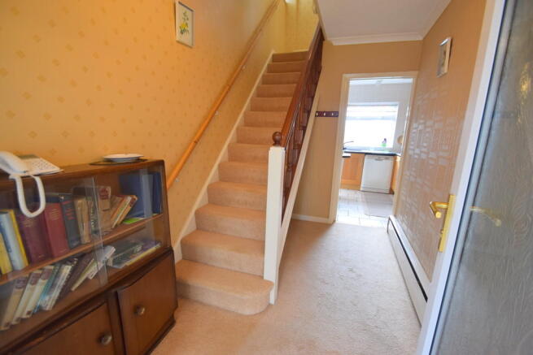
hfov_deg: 100.4
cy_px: 178
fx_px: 222
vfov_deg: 77.4
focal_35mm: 15
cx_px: 266
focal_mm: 10
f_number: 4
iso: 640
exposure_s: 1/60
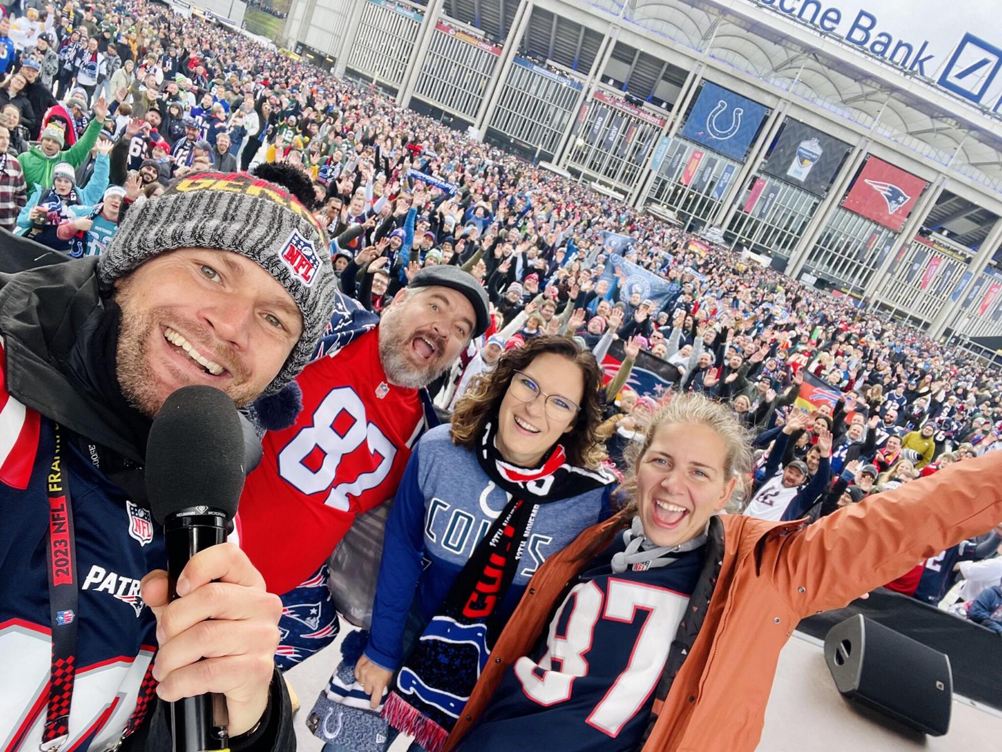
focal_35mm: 23
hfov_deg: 73.9
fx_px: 666
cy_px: 376
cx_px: 501
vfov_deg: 58.9
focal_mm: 2.71
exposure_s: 1/118
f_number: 2.2
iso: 50
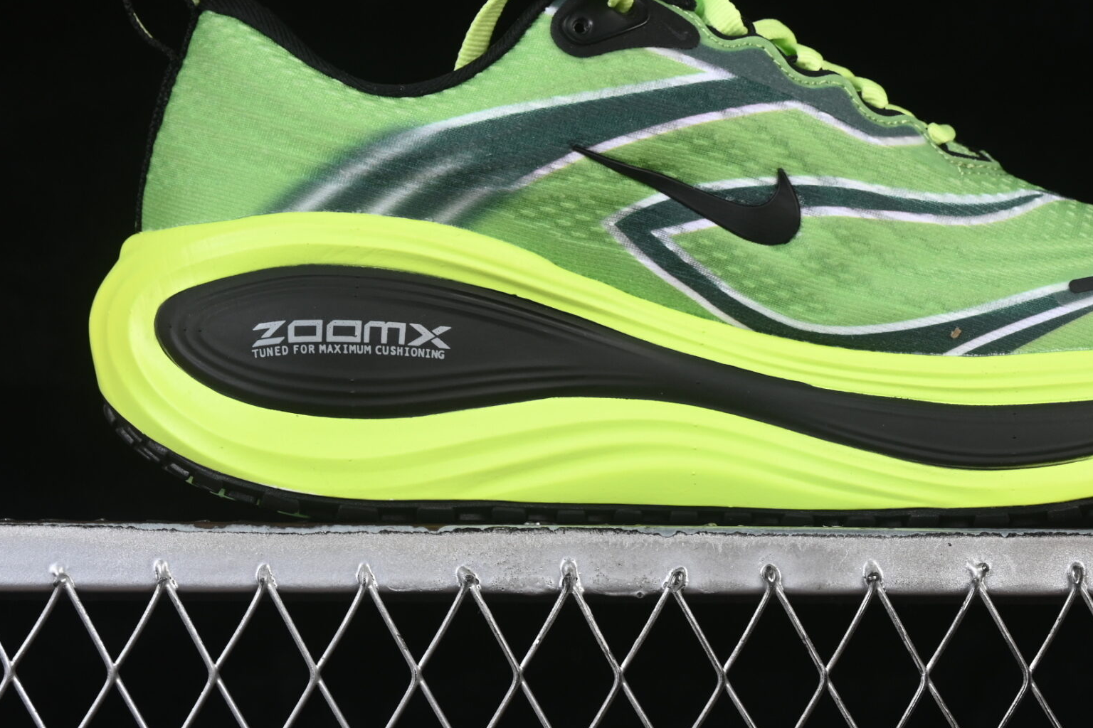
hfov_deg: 16.4
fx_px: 3795
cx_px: 690
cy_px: 149
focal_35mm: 125
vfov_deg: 10.9
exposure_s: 1/80
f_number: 8
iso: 160
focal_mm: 50
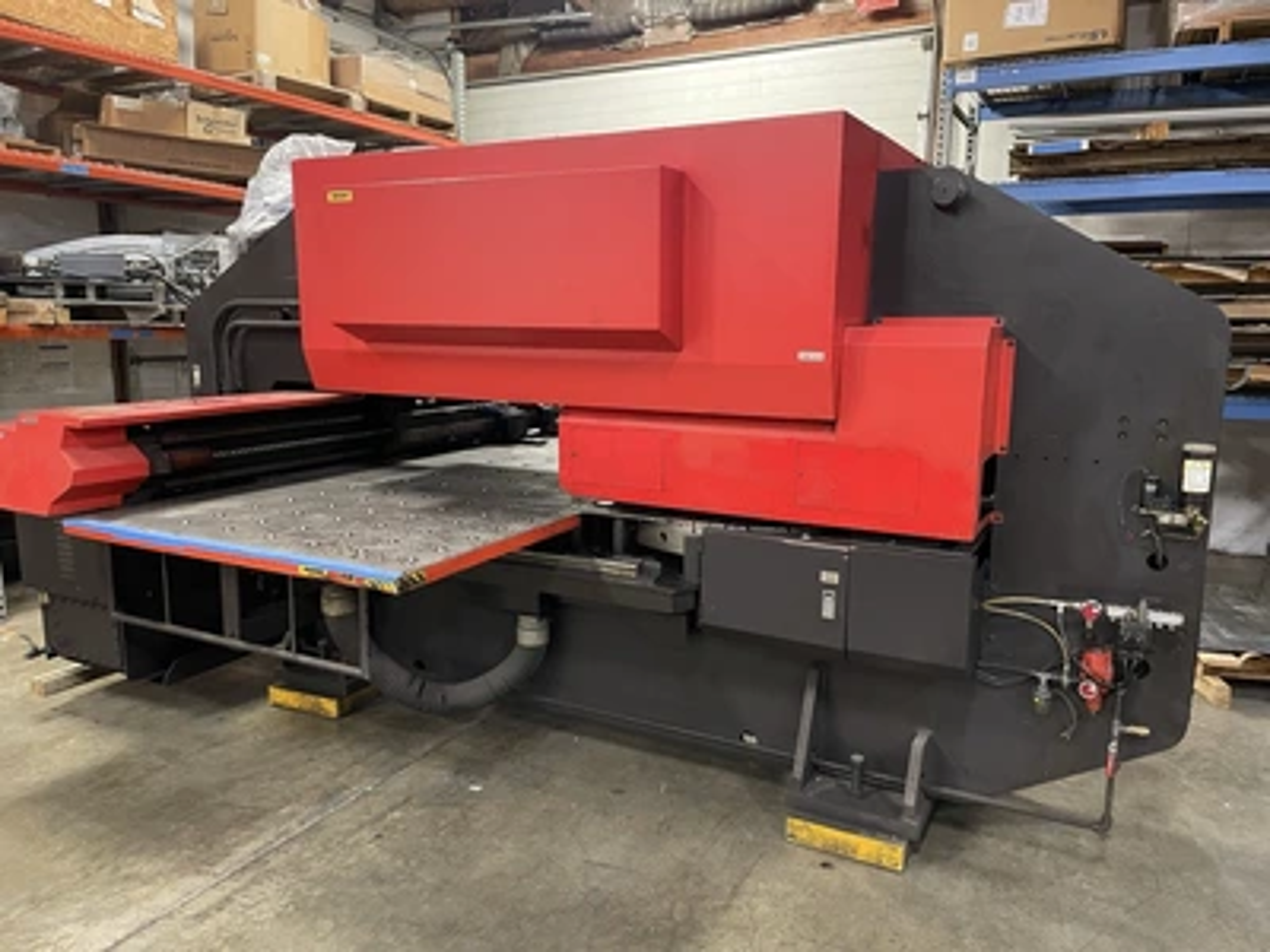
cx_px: 635
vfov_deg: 53.1
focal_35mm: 26
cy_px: 476
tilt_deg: -9.3
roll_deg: -0.3
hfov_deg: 67.3
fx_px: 954
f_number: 1.6
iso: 500
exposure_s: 1/40
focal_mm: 4.2
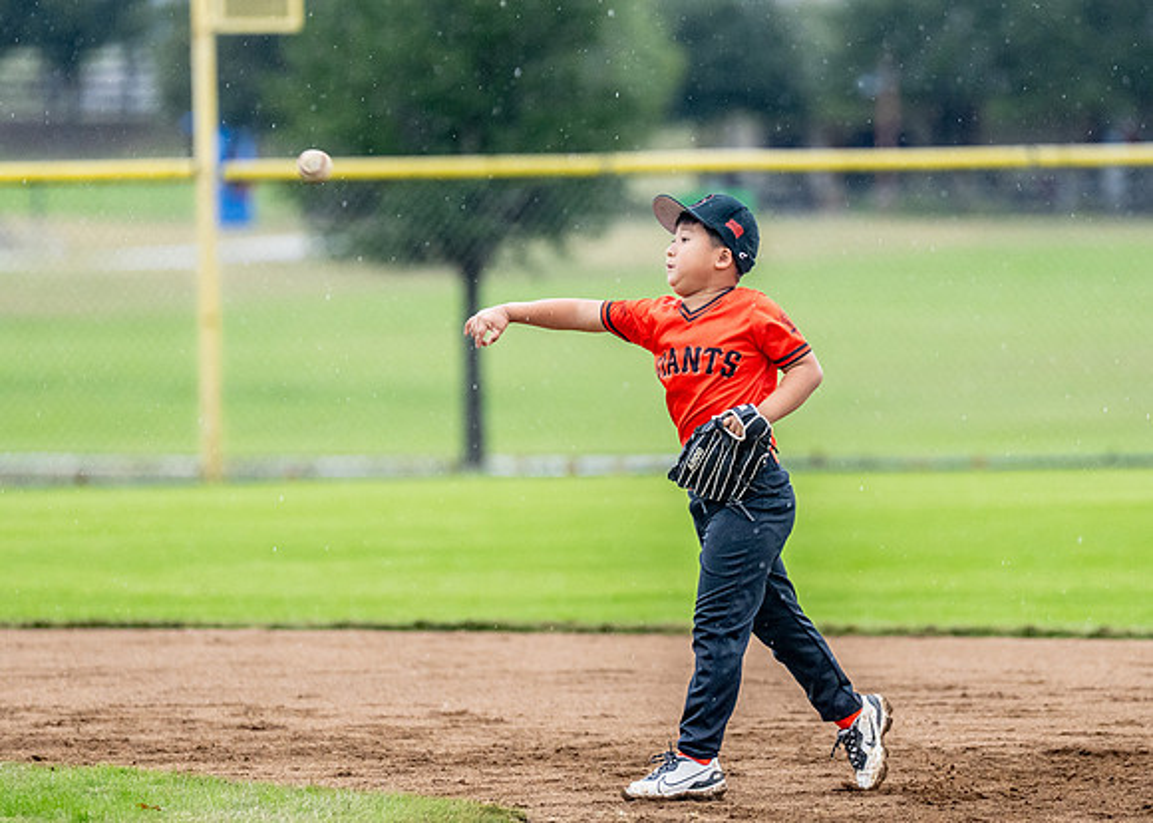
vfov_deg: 3.9
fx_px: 12009
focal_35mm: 367
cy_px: 440
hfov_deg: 5.5
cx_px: 705
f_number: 2.8
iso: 1600
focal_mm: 200
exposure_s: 1/1000
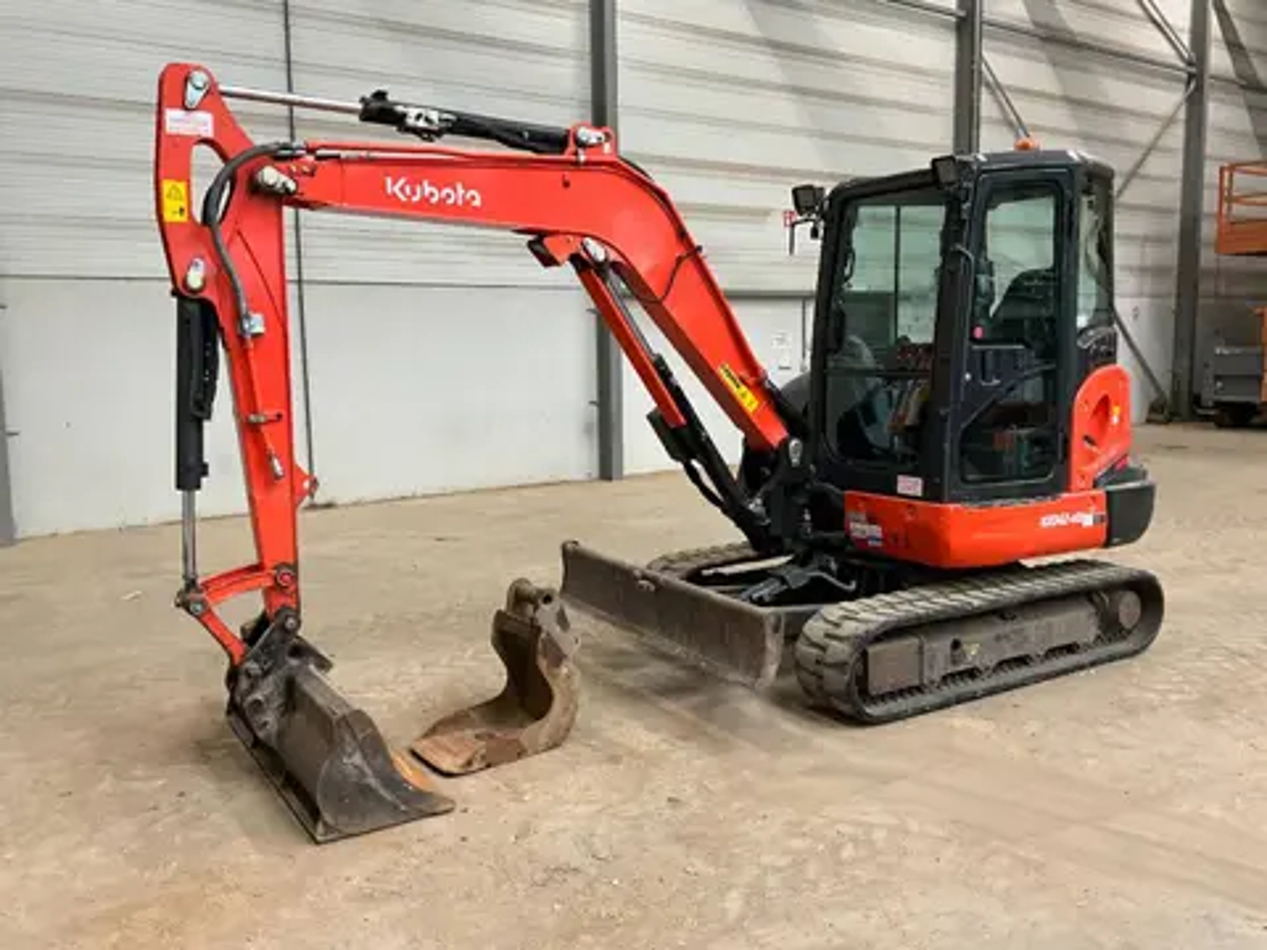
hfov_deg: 61.7
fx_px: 1061
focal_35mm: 29
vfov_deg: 48.2
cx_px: 634
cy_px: 475
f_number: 1.8
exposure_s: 1/60
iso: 160
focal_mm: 3
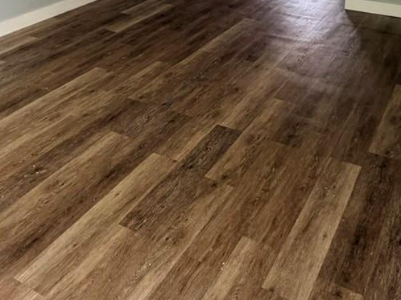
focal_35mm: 45
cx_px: 166
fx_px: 521
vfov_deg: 28.8
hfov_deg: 41.9
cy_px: -40
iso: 200
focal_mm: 2.22
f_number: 2.2
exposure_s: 1/121
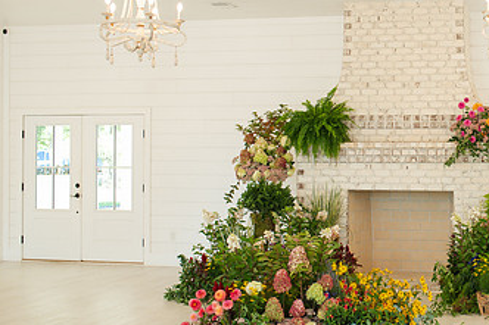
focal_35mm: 62
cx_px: 402
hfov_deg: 31.4
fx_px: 842
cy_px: 143
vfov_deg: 21.9
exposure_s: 1/250
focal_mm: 35
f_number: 3.2
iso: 400
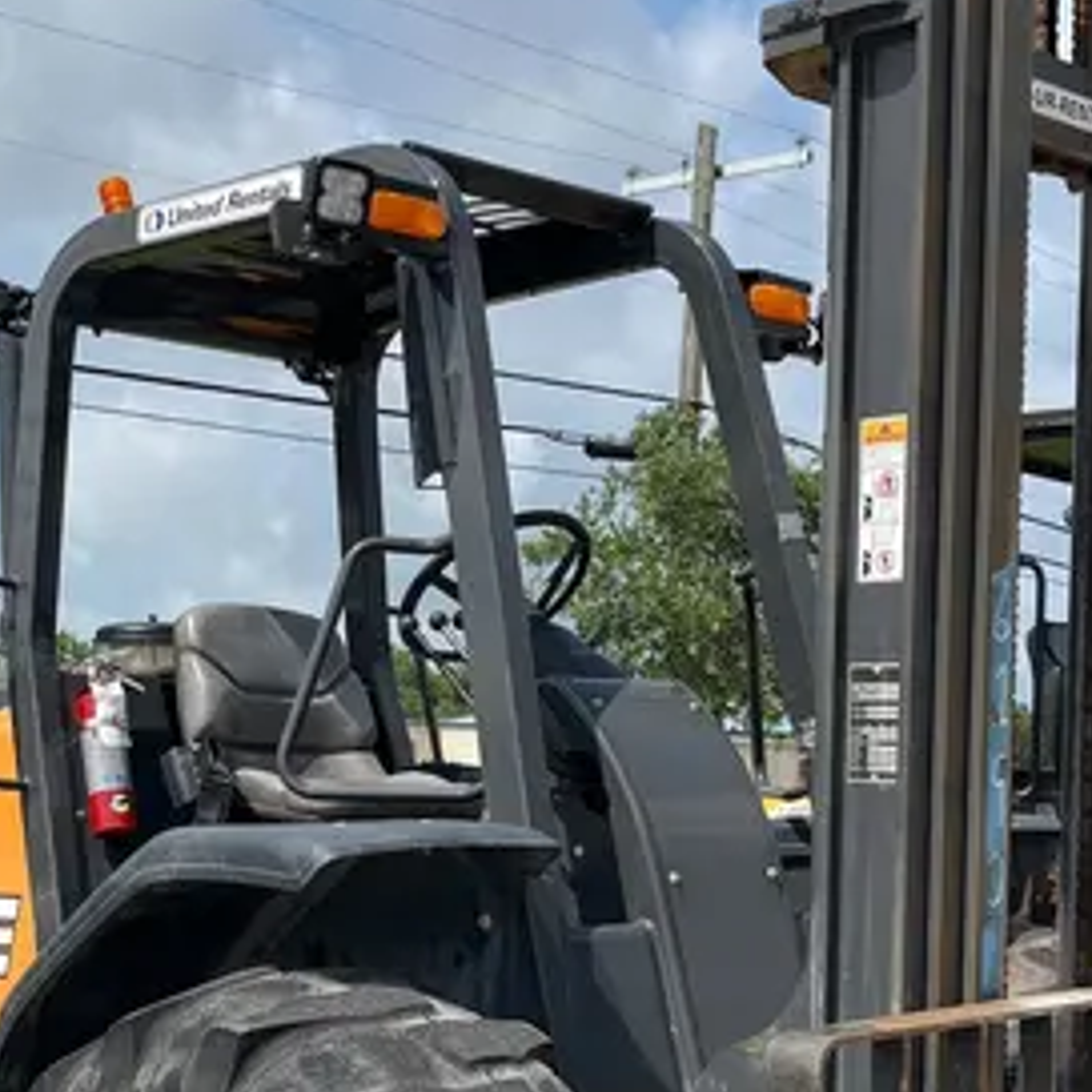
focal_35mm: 62
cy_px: 833
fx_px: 2213
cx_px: 550
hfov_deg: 27.7
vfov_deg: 27.3
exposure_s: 1/3745
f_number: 1.6
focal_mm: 5.1
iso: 50
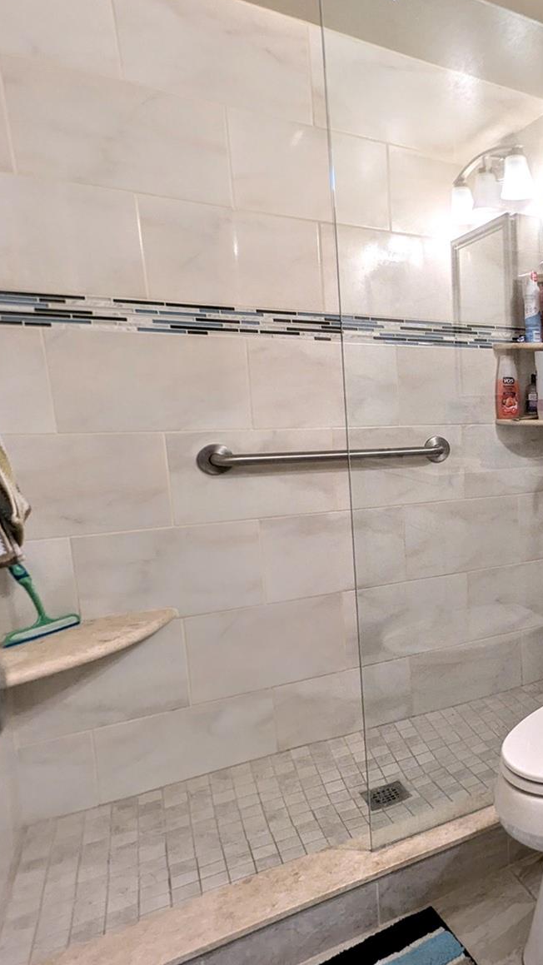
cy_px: 492
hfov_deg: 36.4
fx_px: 614
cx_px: 656
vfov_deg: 76.3
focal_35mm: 24
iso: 140
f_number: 2.2
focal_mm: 2.35
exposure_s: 1/60
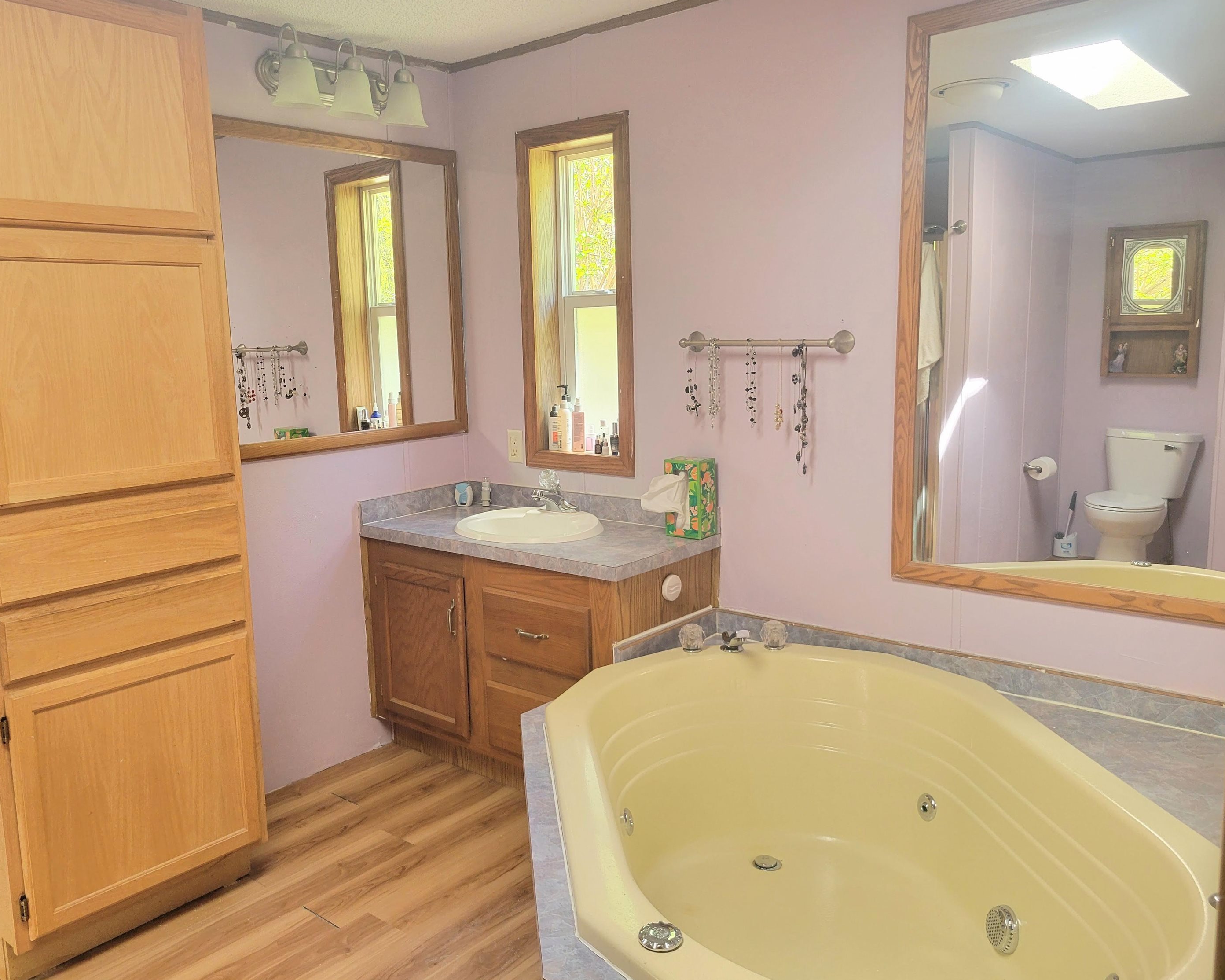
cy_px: 476
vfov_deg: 51.5
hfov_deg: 62.1
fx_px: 1015
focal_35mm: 28
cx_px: 560
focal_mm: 5.4
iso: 160
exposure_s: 1/120
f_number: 1.8
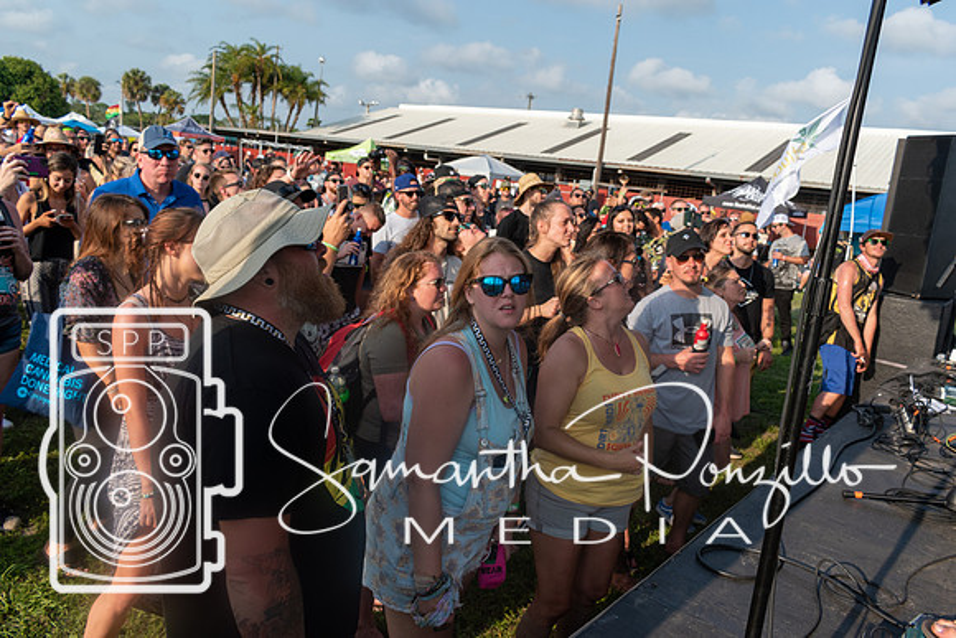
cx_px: 478
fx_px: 717
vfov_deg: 47.9
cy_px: 319
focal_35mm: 27
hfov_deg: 67.4
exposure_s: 1/500
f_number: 8
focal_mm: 18
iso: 200
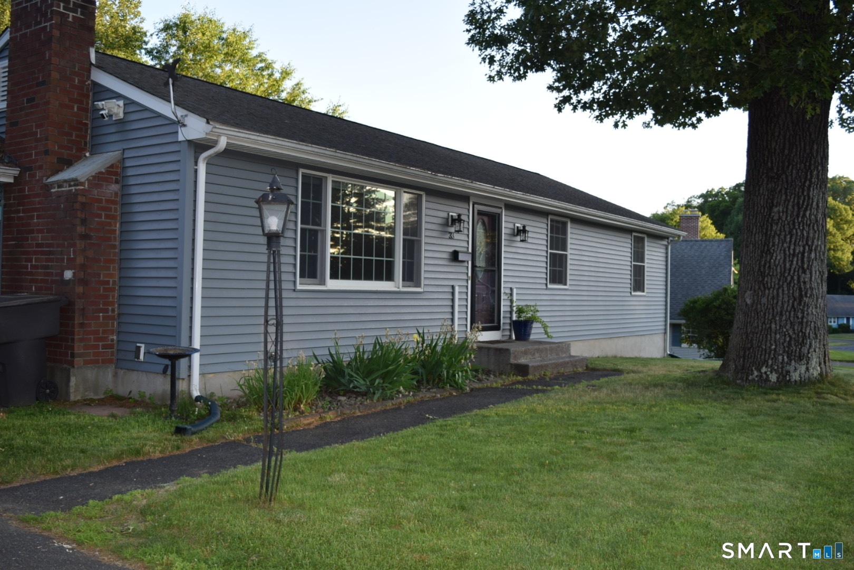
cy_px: 285
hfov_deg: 55.1
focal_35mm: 34
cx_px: 427
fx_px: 818
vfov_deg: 38.4
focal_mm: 23
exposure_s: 1/125
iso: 160
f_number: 5.6
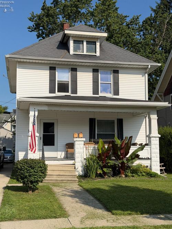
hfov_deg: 30.3
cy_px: 114
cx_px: 86
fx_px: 318
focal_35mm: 48
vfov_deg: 39.7
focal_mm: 6.76
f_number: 1.78
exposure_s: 1/7874
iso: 64
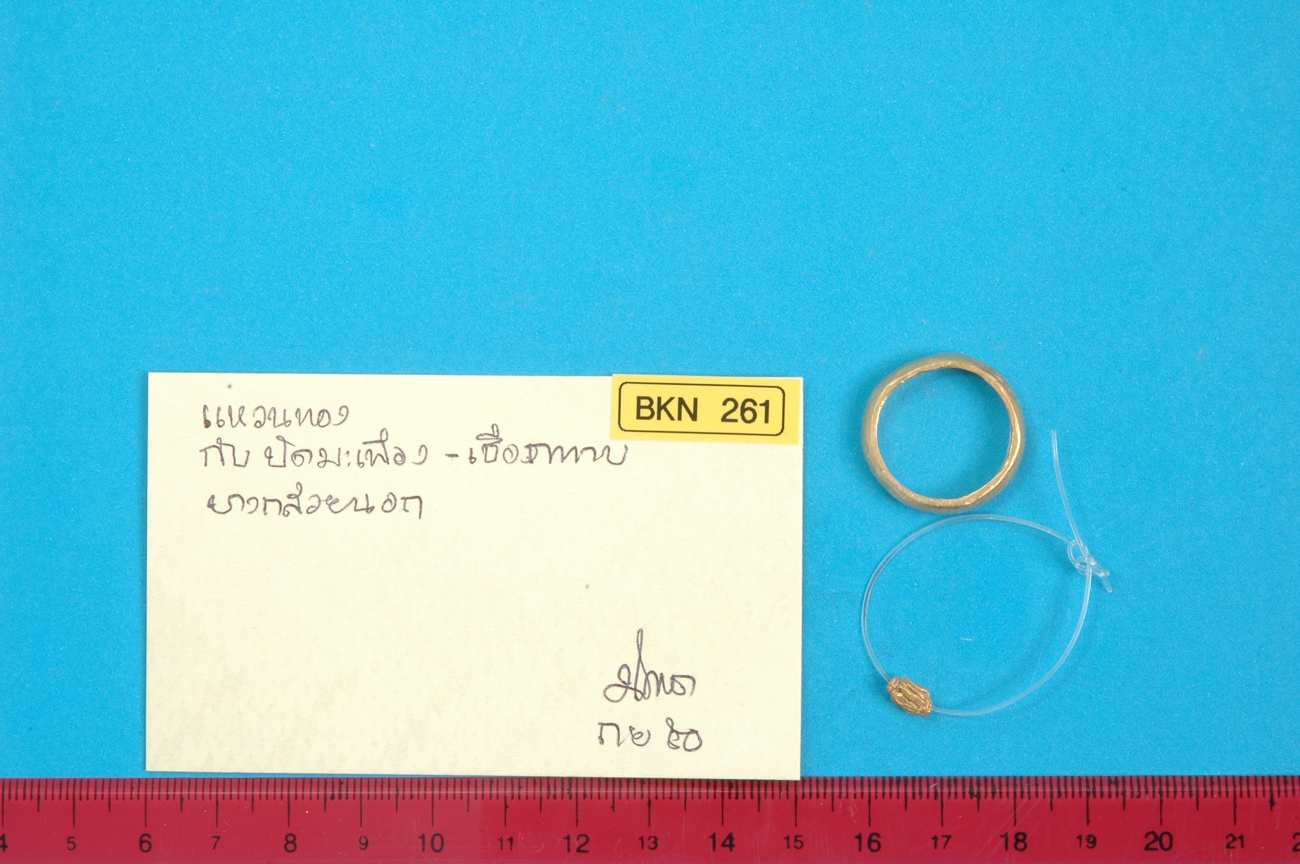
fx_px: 3788
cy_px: 432
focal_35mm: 105
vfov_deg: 13.0
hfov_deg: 19.5
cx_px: 650
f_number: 29
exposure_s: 1/10
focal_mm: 70
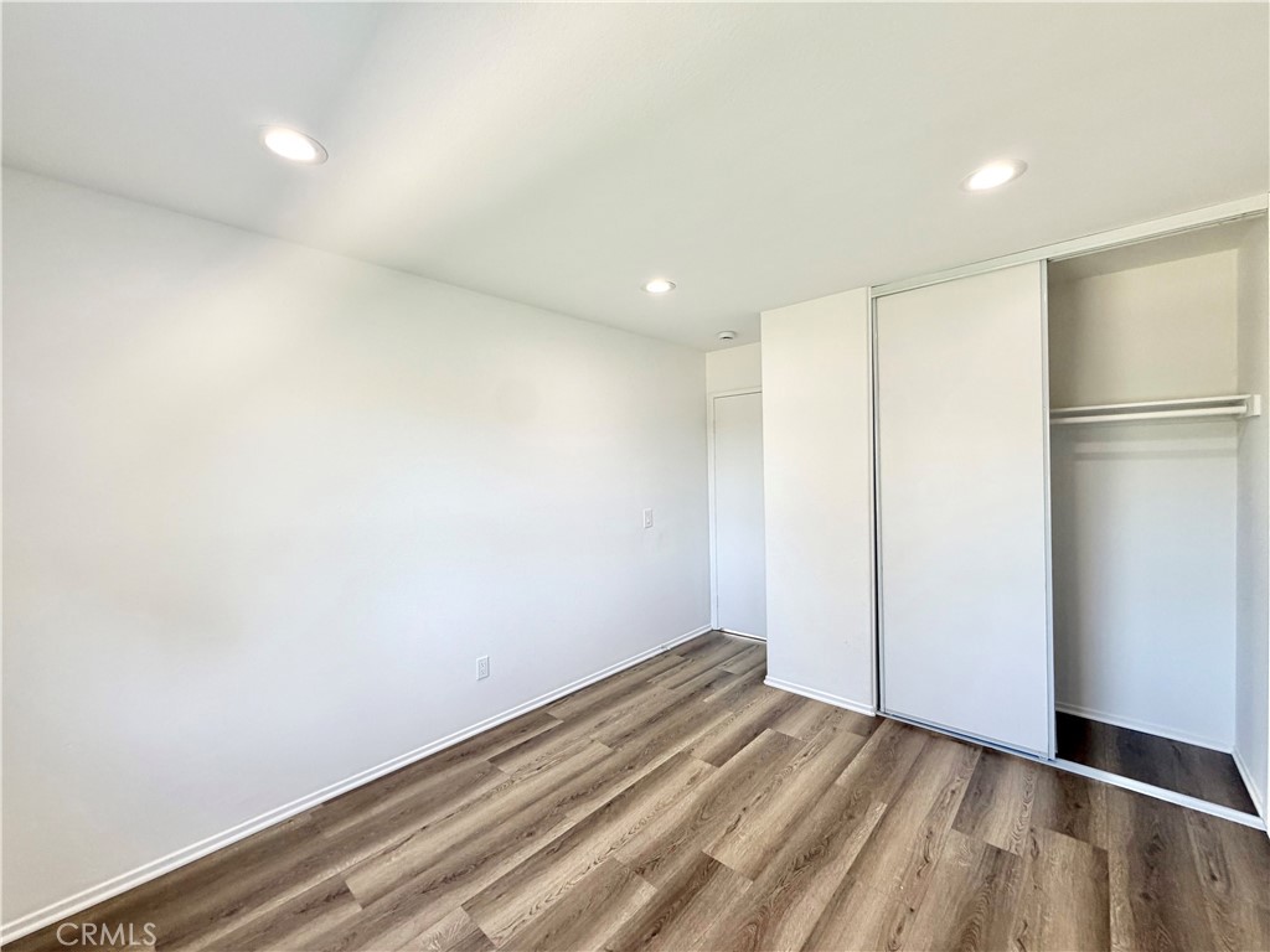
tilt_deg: -1.6
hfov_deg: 102.1
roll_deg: +1.3
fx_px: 514
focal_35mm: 14
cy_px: 476
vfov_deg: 85.7
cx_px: 635
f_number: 2.2
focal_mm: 2.22
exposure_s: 1/120
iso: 125
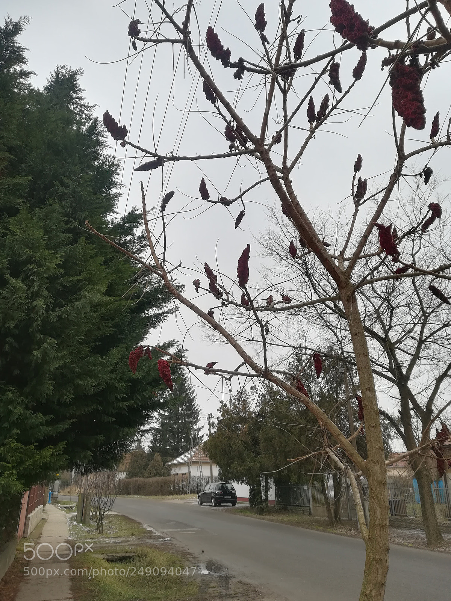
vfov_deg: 67.3
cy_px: 300
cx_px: 226
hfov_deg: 53.1
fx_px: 452
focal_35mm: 26
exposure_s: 1/324
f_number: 2.2
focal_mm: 3.83
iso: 50
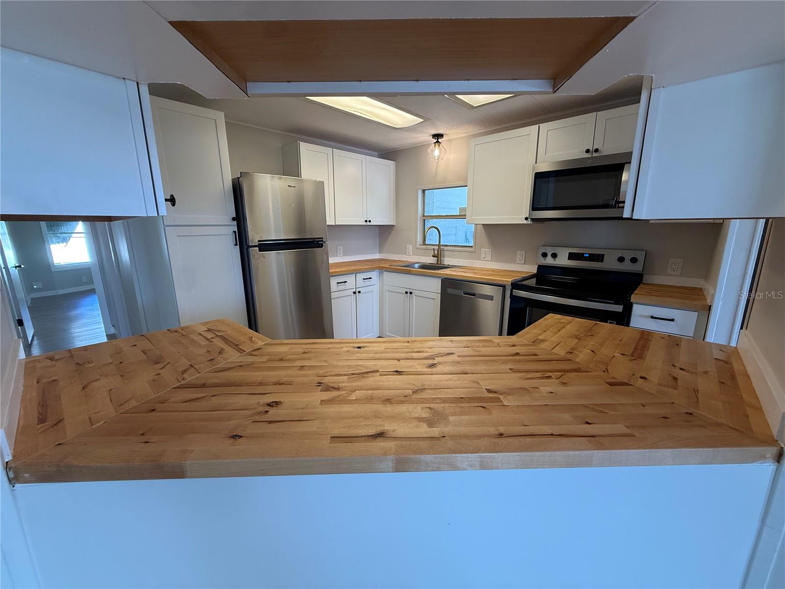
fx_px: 317
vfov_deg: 85.7
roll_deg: -0.1
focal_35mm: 14
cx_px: 392
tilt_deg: -11.2
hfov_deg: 102.1
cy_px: 294
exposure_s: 1/120
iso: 125
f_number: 2.2
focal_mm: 2.22
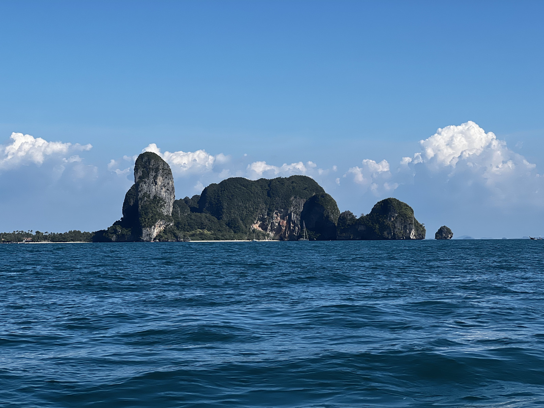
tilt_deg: +2.3
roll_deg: -0.2
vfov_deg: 19.1
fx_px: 1210
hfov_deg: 25.3
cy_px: 204
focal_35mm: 77
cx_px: 272
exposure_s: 1/995
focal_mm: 9
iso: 32
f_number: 2.8
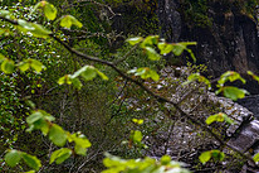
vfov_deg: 7.3
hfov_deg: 10.7
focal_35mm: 186
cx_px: 363
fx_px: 1337
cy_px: -23
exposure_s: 1/80
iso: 720
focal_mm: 66
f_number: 8
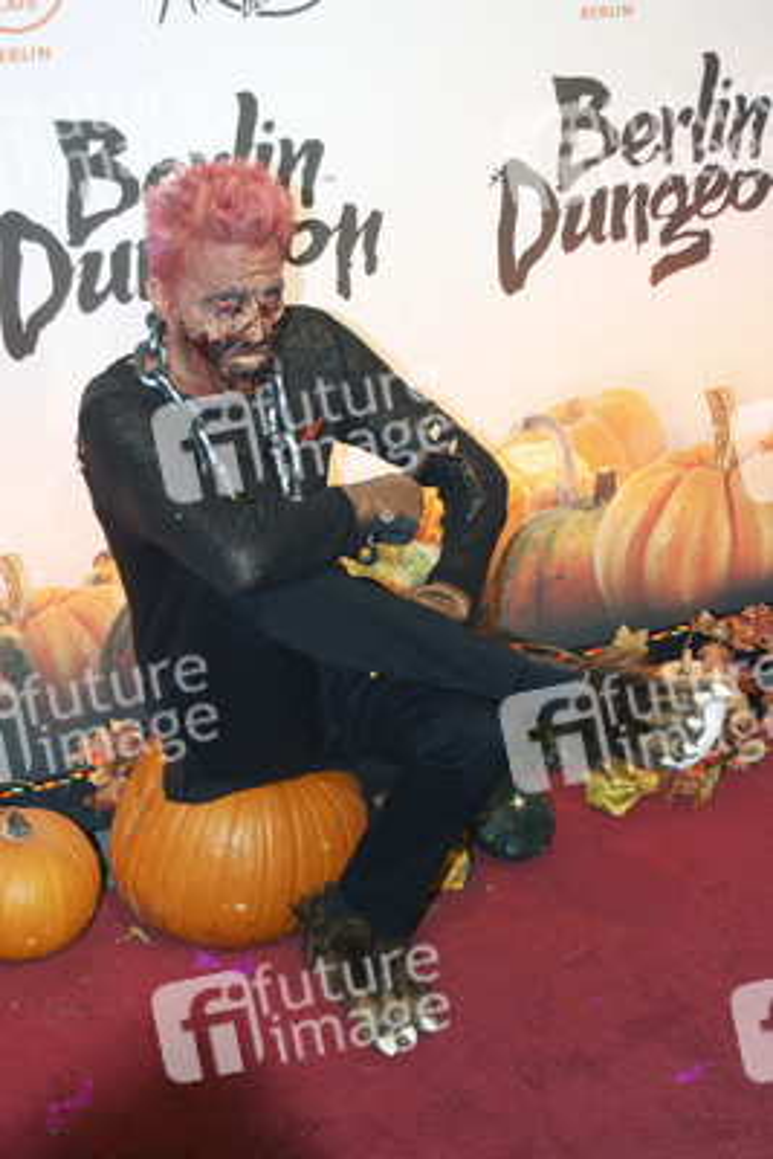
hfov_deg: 18.2
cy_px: 580
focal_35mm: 75
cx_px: 386
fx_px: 2413
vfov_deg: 27.0
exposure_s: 1/400
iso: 1250
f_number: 5.6
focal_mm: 50
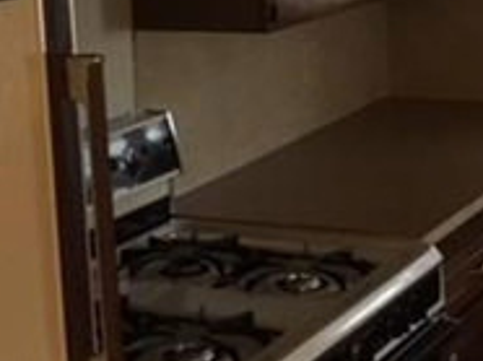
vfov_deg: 14.5
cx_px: 408
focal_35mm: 100
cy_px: 0
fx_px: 1394
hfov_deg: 19.4
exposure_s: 1/15
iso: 250
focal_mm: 4.15
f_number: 2.2
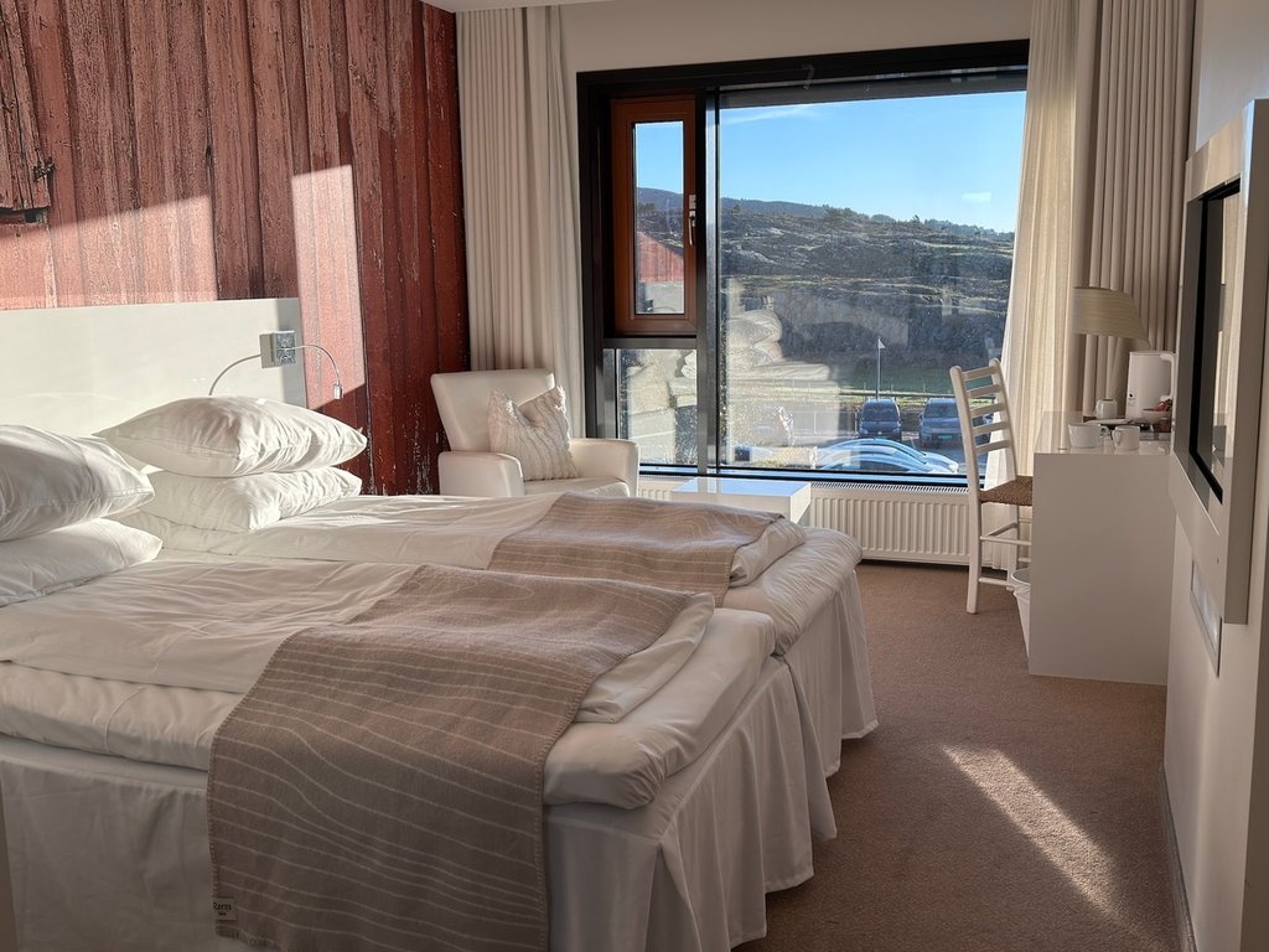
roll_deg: +0.7
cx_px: 634
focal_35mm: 35
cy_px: 476
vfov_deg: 40.7
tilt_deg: -9.5
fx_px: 1283
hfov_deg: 52.6
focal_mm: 6.76
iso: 80
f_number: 1.78
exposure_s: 1/746
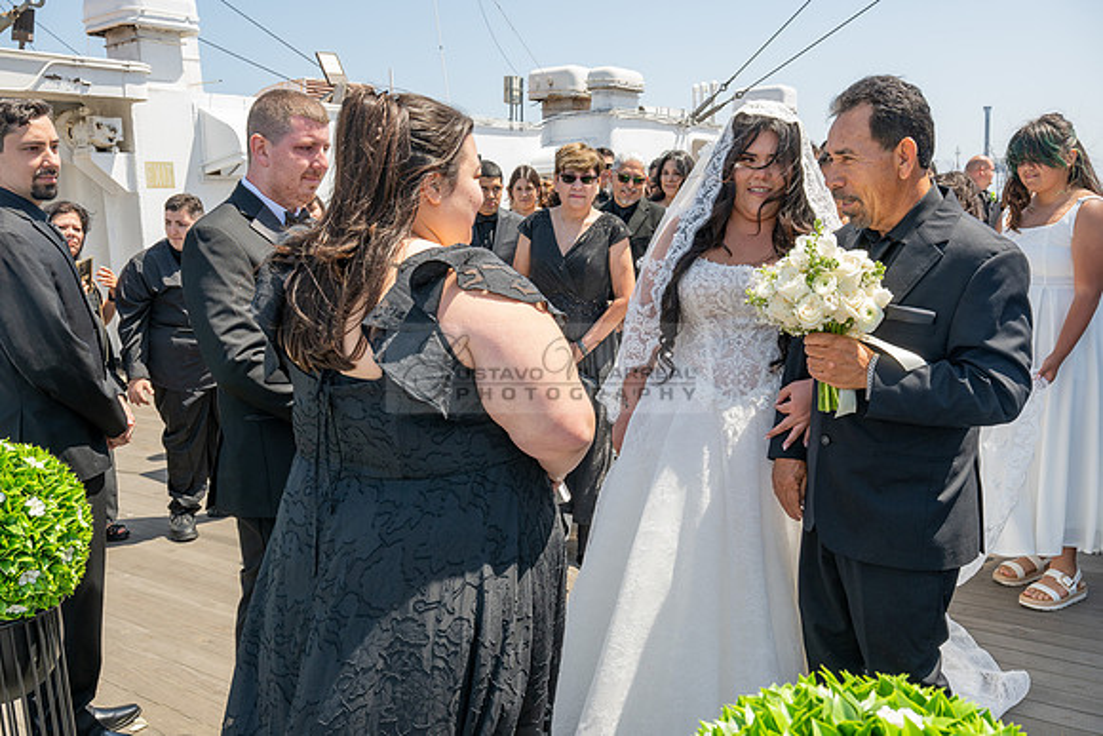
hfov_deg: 58.7
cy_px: 368
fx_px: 981
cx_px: 552
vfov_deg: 41.1
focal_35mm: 32
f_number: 9
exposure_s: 1/200
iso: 200
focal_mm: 32
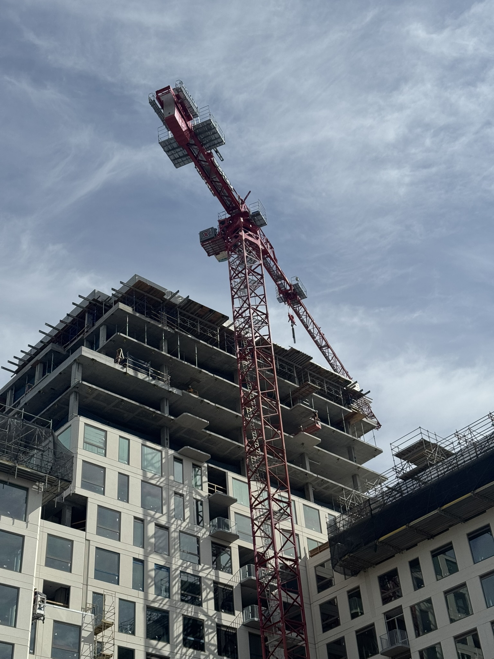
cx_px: 247
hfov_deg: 30.3
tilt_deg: +39.5
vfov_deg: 39.7
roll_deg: +5.7
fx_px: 913
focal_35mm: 48
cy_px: 330
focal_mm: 6.76
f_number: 1.78
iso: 64
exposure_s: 1/12500
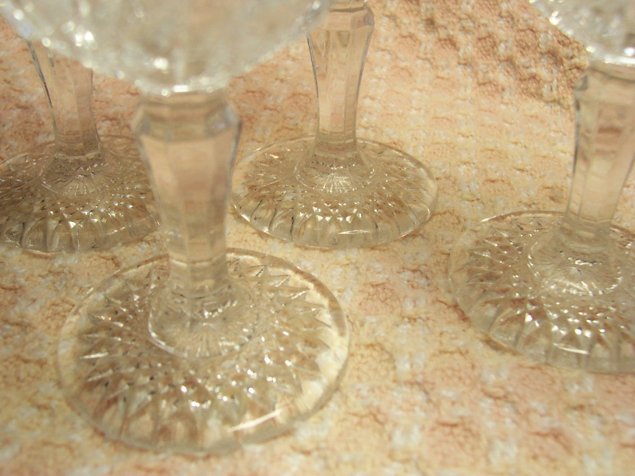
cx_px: 318
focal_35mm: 37
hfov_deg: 50.1
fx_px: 679
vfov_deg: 38.7
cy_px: 238
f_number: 2.8
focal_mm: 5.6
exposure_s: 1/60
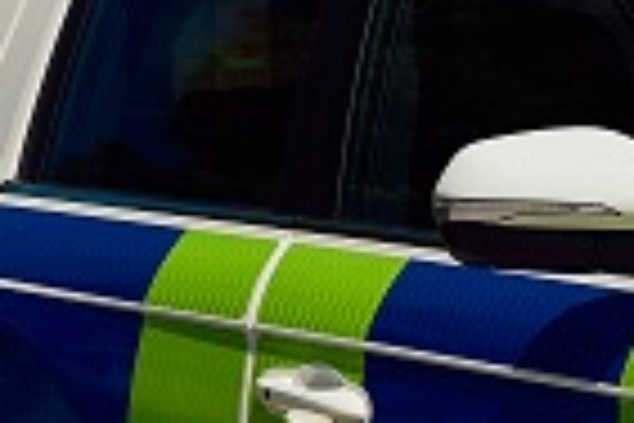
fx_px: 5389
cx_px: 1524
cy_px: 189
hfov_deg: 6.4
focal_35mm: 306
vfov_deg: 4.5
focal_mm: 43
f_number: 11
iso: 100
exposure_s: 1/320
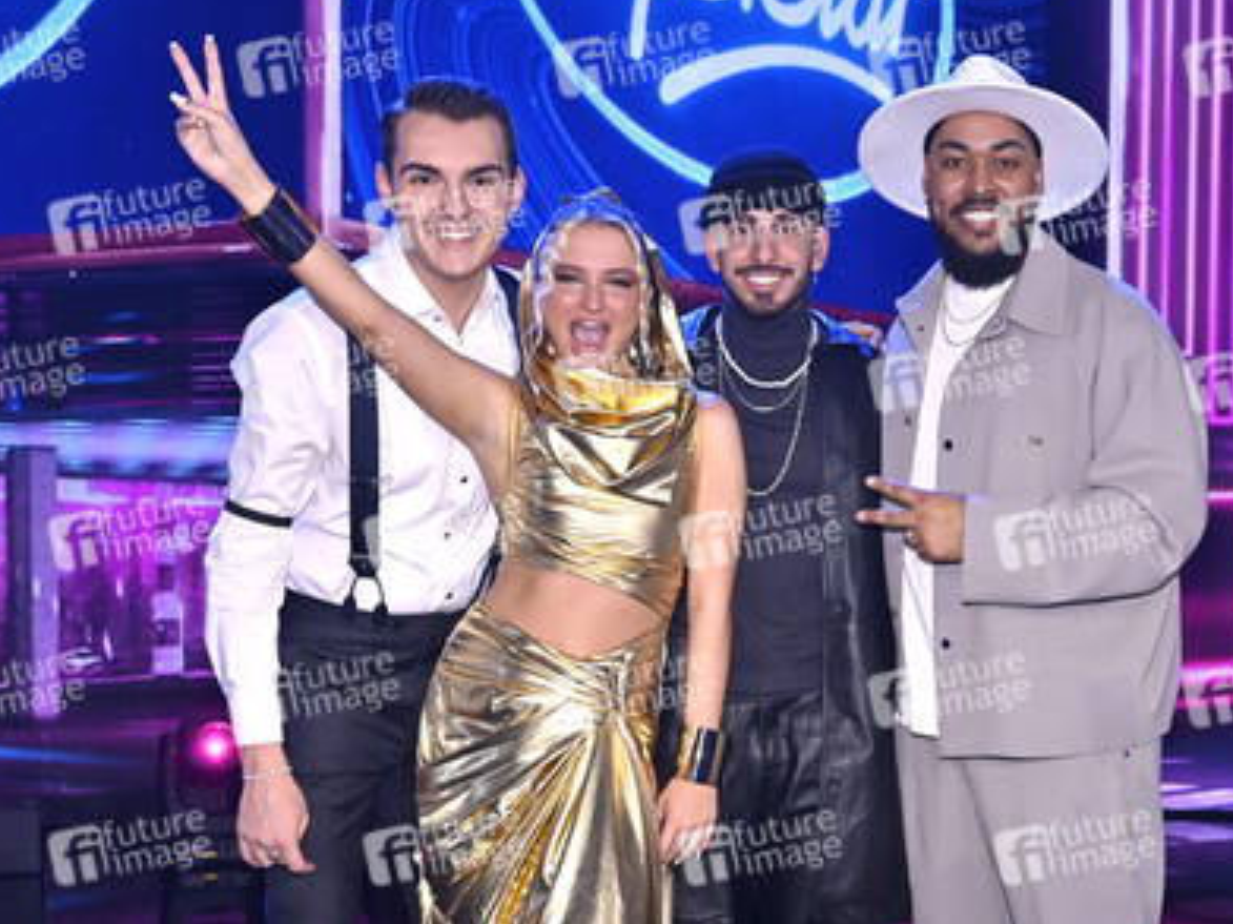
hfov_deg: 58.3
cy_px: 454
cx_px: 675
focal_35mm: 31
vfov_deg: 45.4
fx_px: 1104
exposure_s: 1/200
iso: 640
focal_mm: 28
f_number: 4.5
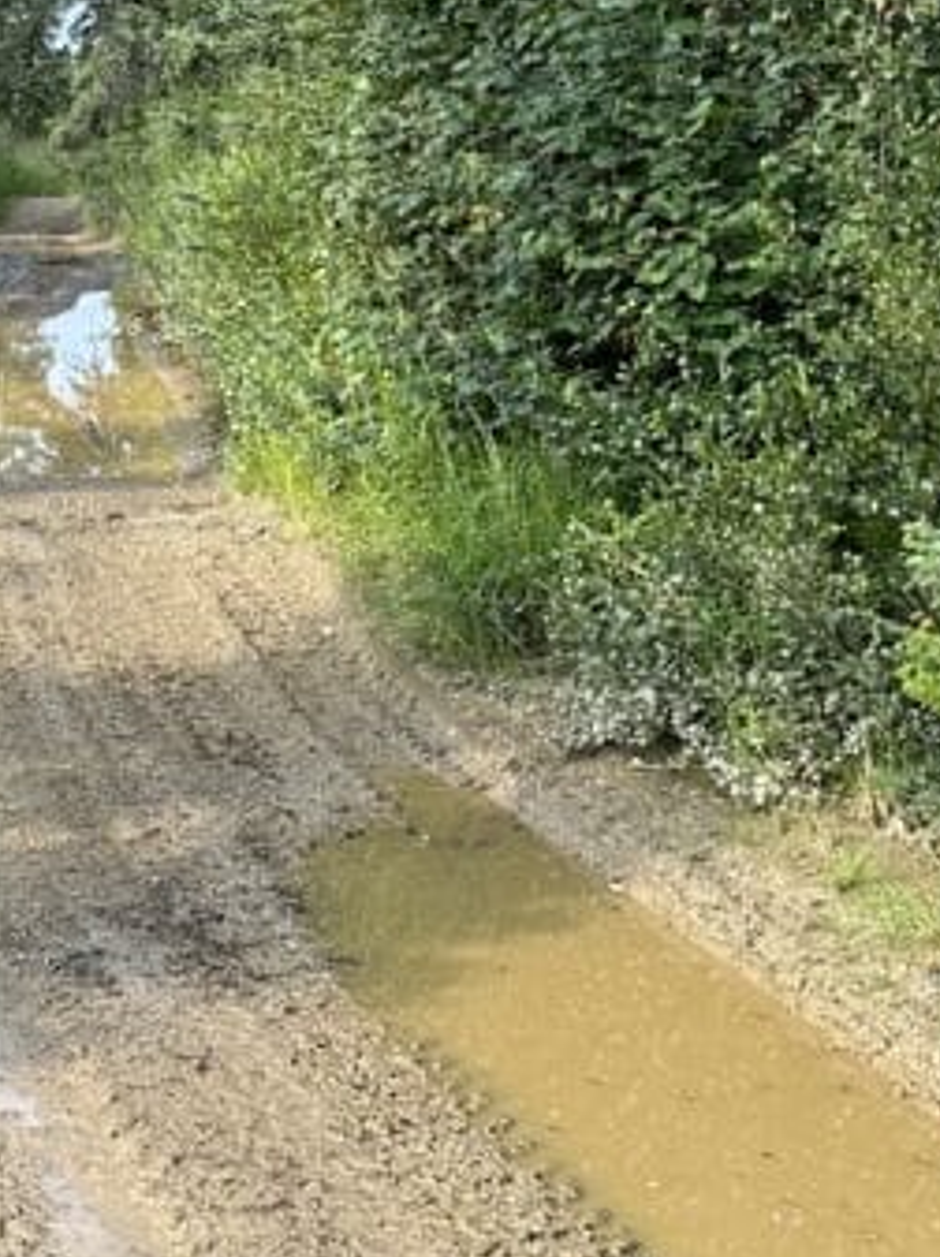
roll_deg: -2.1
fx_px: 2648
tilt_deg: -16.6
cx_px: 41
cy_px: 552
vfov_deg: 26.7
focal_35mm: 73
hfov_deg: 19.6
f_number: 1.78
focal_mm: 6.86
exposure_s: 1/1198
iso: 80
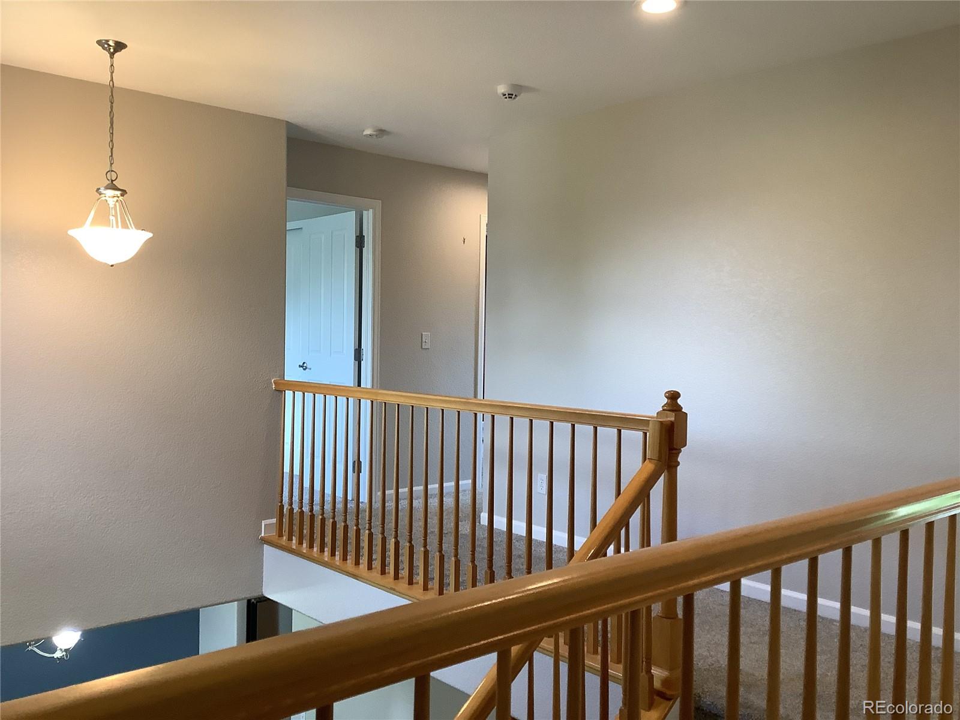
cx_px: 480
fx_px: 860
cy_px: 360
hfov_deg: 58.4
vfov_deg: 45.4
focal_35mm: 31
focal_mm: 3.3
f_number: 2.4
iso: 125
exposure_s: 1/60
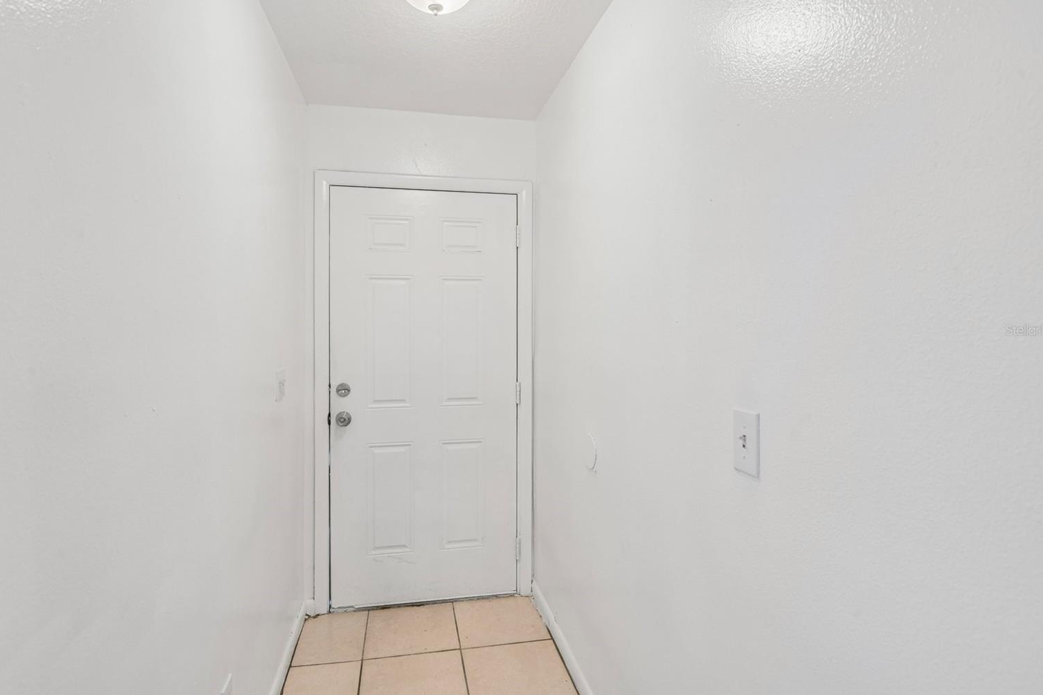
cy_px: 330
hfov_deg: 90.0
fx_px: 521
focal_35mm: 18
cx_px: 515
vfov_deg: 67.3
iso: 400
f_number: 8
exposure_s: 1/40
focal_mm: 17
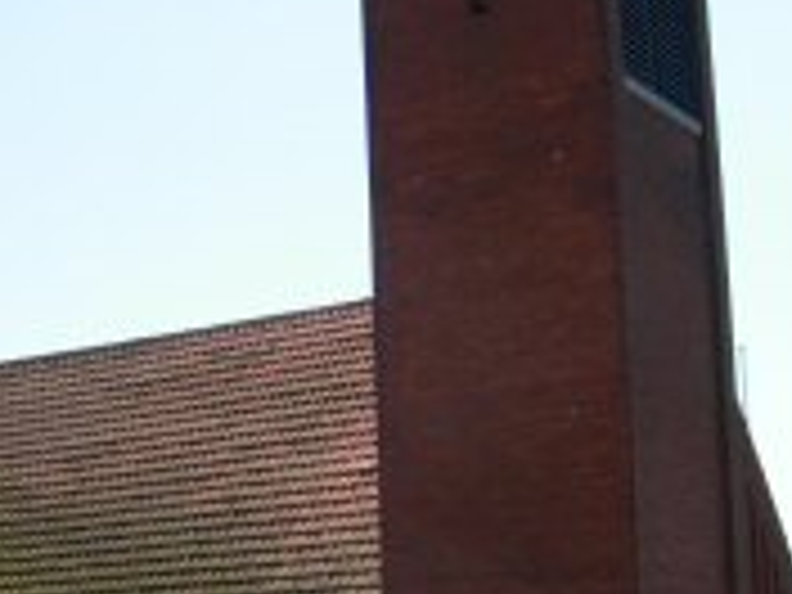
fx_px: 1991
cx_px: -56
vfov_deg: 16.9
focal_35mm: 87
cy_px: 389
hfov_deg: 21.5
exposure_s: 1/222
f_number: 5.4
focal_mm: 7.5
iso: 50
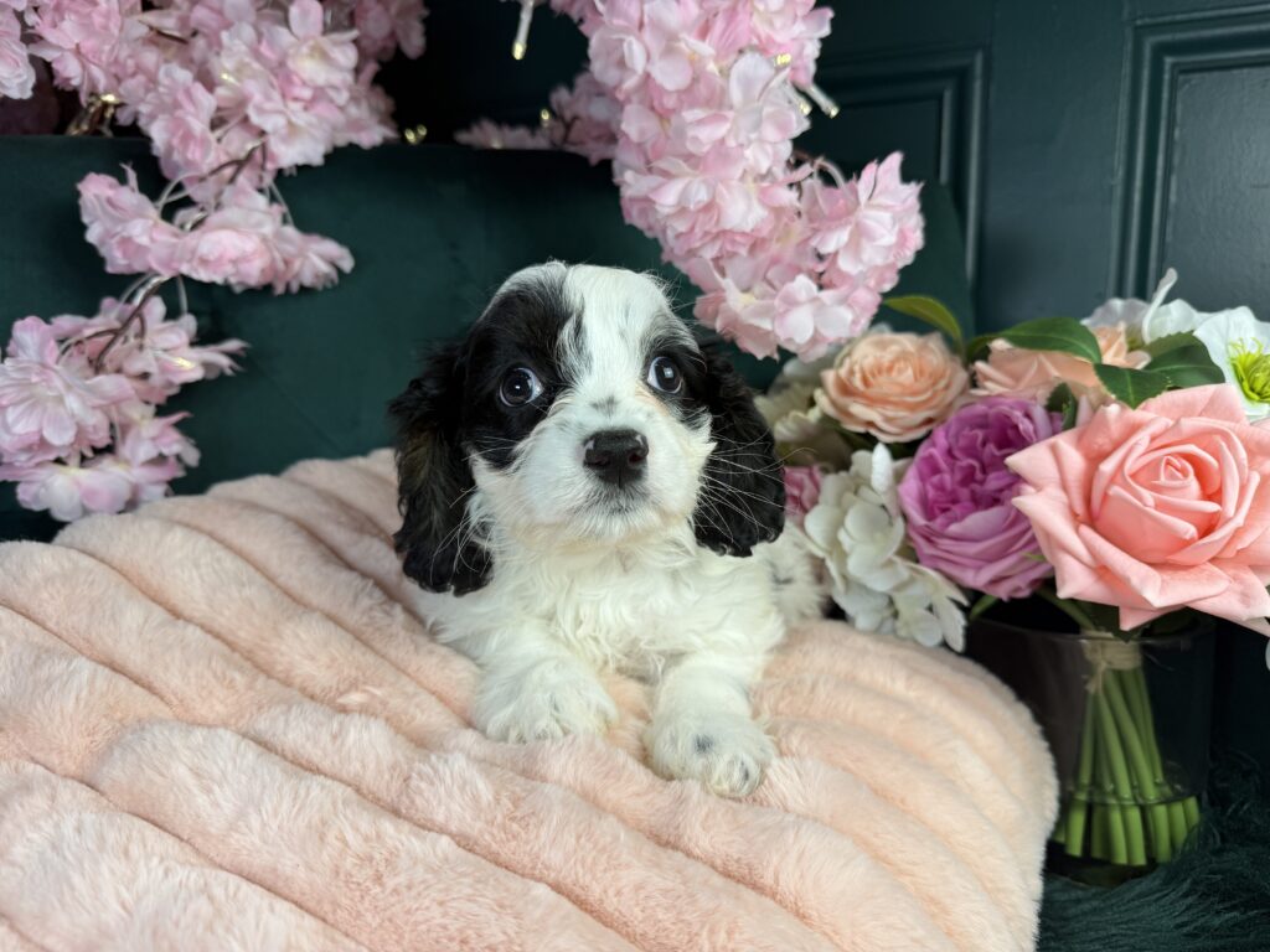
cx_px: 635
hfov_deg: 71.6
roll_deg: +0.2
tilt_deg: -8.8
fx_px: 881
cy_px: 476
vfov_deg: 56.8
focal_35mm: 24
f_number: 1.78
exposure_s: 1/158
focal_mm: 6.76
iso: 64
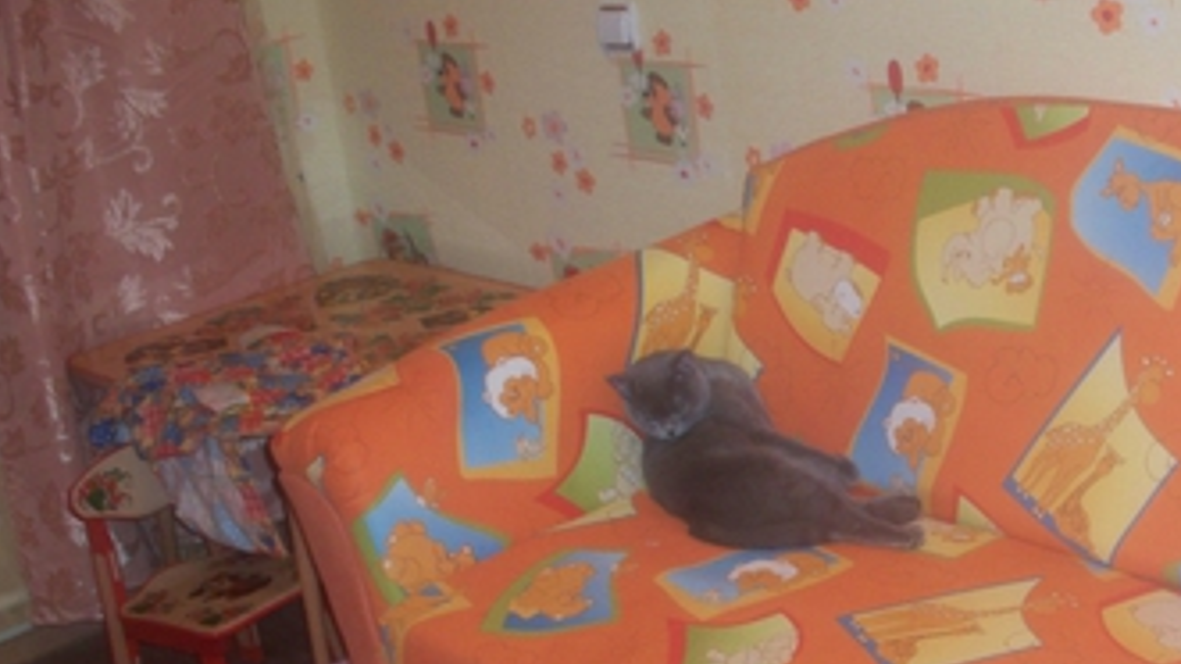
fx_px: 2098
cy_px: 591
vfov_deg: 17.7
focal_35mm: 67
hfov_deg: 30.6
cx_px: 970
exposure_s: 1/30
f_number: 3.4
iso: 200
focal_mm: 7.9
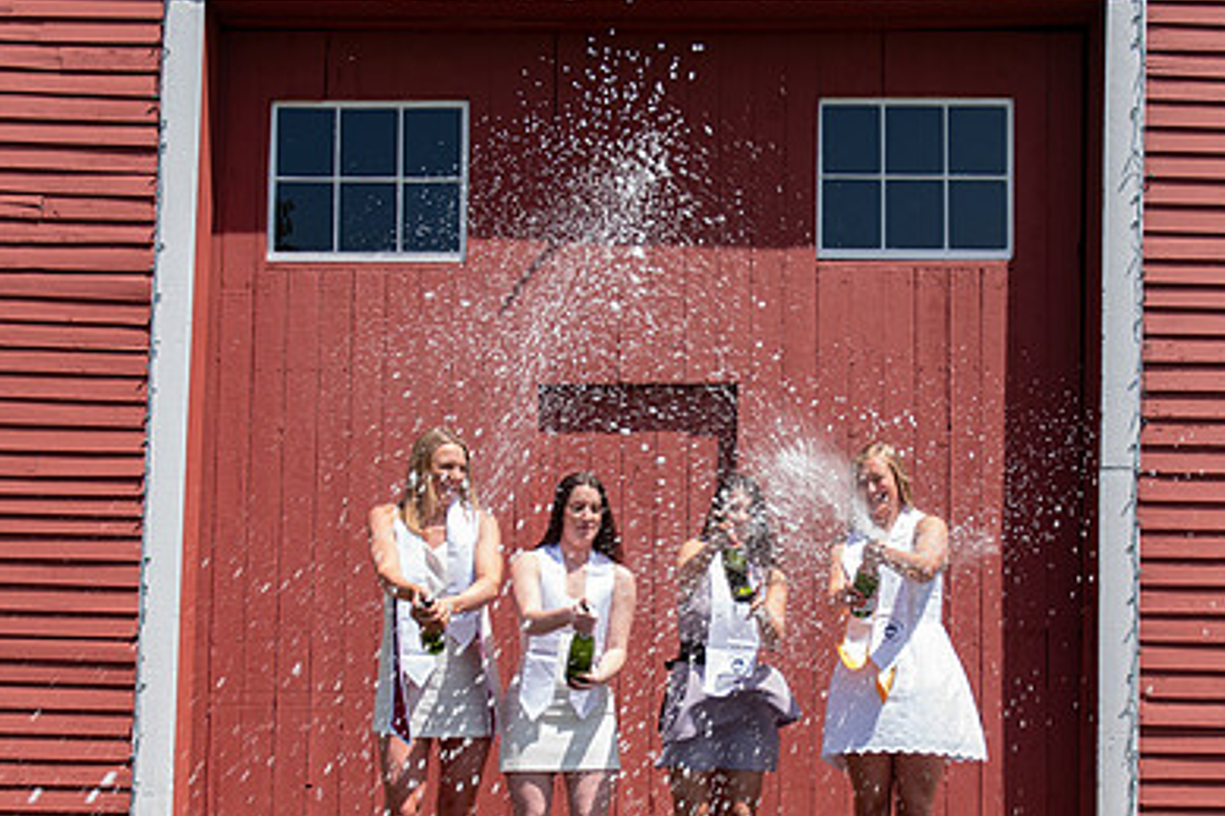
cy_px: 575
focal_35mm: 56
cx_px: 721
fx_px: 1905
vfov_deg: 24.0
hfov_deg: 35.6
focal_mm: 25
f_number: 5.6
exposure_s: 1/250
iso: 100
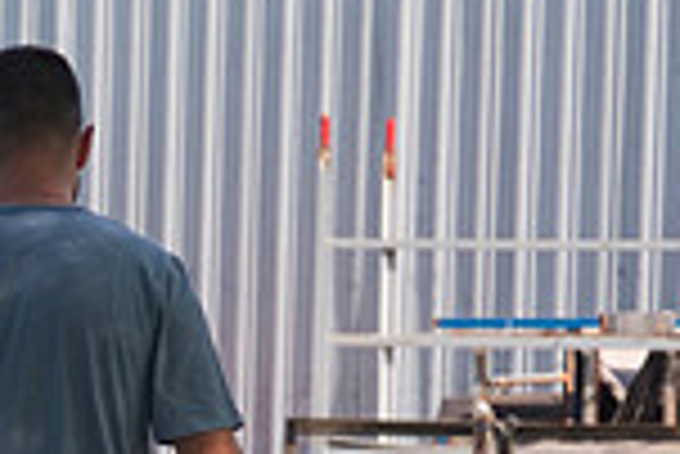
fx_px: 6164
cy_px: 838
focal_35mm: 326
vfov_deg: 4.2
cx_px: -459
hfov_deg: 6.2
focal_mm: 85
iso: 400
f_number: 8
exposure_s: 1/320
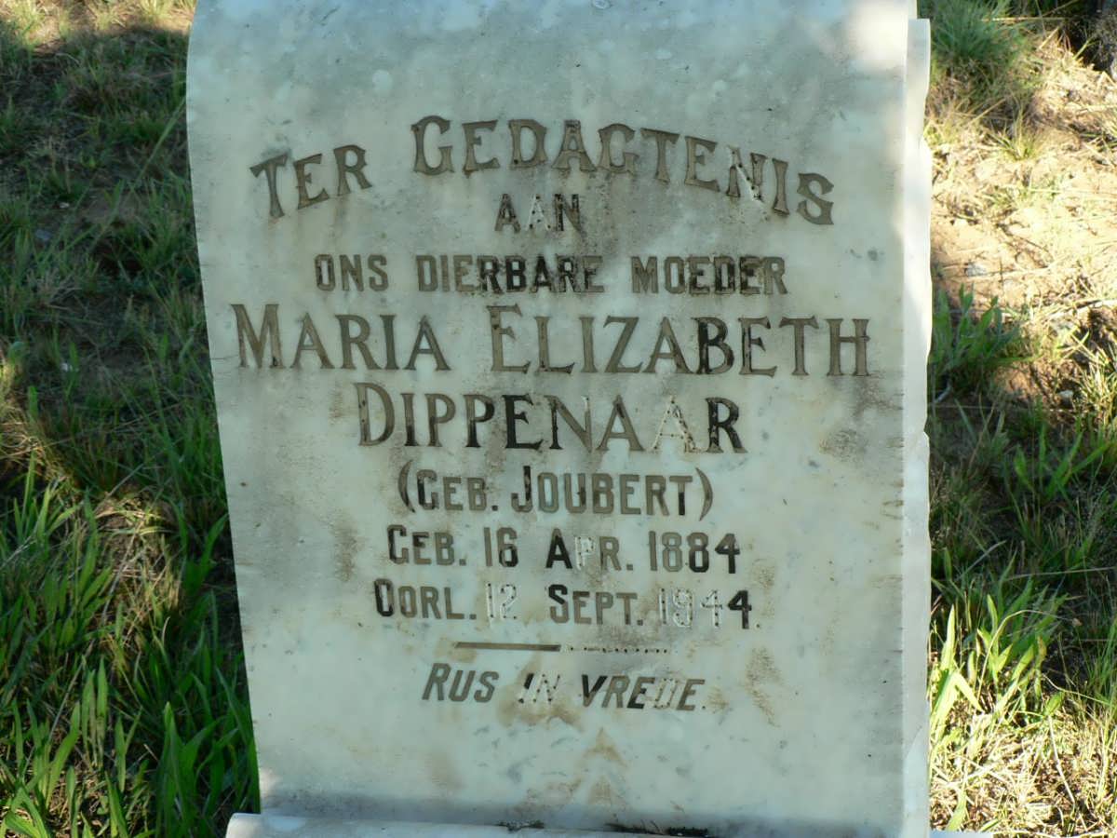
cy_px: 419
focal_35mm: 72
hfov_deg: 27.0
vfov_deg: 20.4
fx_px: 2323
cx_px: 558
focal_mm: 12
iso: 100
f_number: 4
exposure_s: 1/200
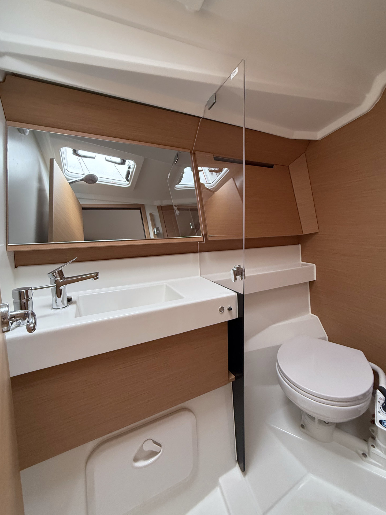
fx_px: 208
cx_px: 193
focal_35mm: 14
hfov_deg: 85.7
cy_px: 258
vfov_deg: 102.1
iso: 200
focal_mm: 2.2
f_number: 2.2
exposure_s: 1/99
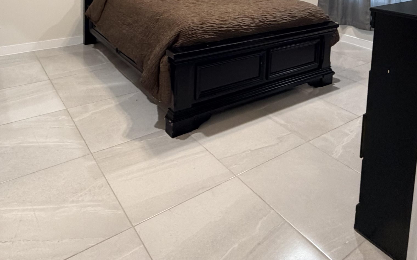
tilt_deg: -5.3
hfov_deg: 62.9
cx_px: 198
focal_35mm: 30
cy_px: -24
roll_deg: -1.3
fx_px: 341
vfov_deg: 35.9
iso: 250
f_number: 2.2
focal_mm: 2.22
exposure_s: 1/60
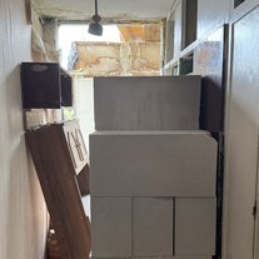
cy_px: 166
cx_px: 125
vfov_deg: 40.6
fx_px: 347
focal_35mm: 41
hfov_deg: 40.9
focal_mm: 6.76
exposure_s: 1/100
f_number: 1.78
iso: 200
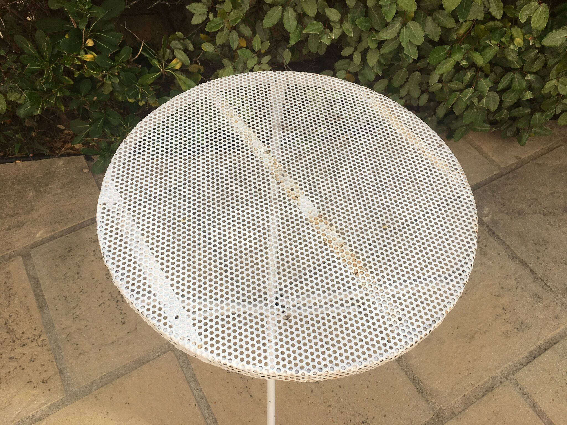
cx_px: 284
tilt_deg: -56.7
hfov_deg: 61.7
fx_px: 475
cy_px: 212
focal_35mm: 29
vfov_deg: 48.2
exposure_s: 1/938
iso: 25
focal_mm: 4.15
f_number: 2.2
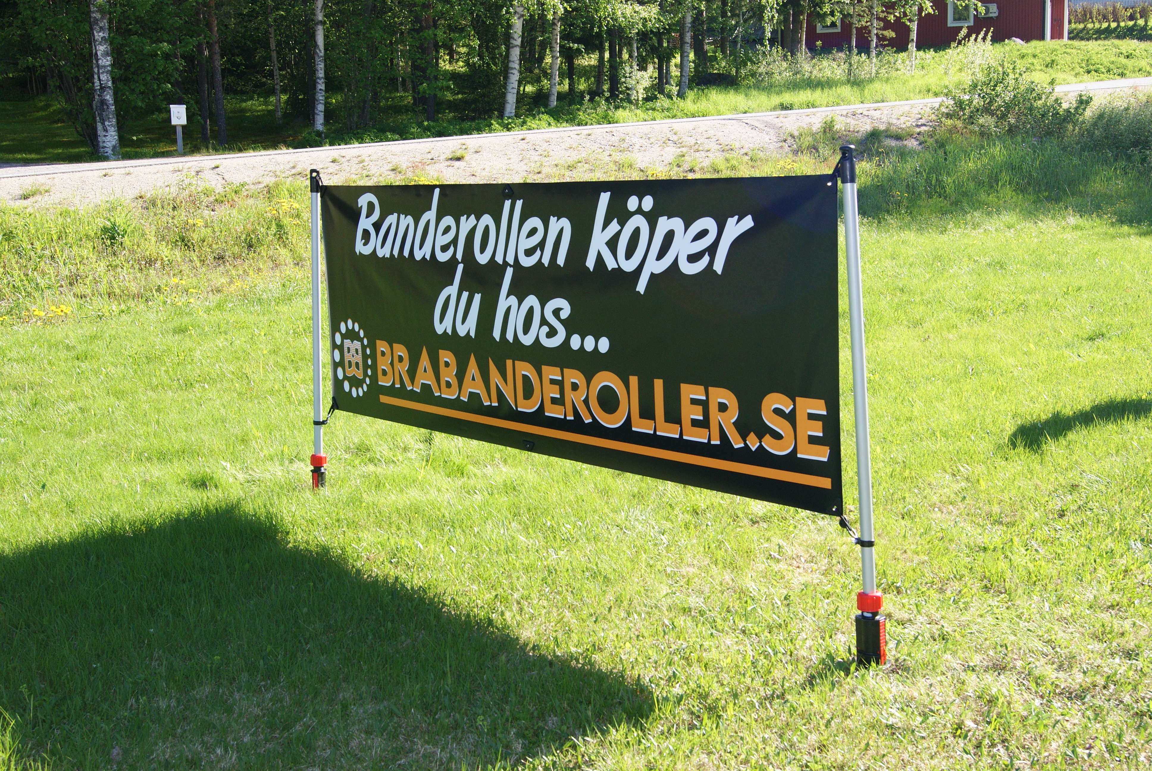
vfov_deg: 32.0
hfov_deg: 46.3
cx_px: 576
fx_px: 1346
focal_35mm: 42
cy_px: 386
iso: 100
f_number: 7.1
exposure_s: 1/160
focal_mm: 28
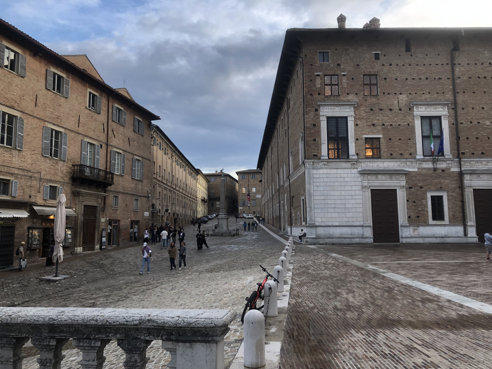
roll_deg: +1.1
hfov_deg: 63.4
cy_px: 184
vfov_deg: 49.7
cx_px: 246
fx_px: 398
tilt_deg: +6.3
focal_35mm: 28
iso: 32
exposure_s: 1/120
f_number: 1.8
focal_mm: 4
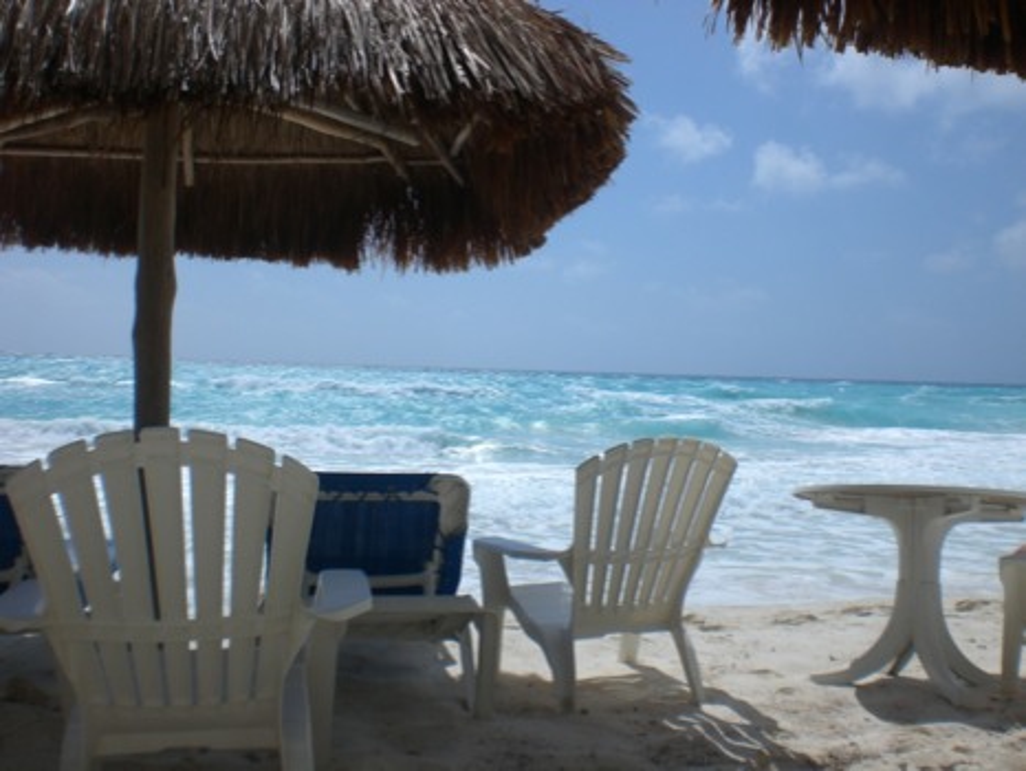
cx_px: 513
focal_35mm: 38
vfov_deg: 37.8
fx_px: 1127
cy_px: 386
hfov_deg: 49.0
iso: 50
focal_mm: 6.3
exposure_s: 1/2000
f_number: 4.4
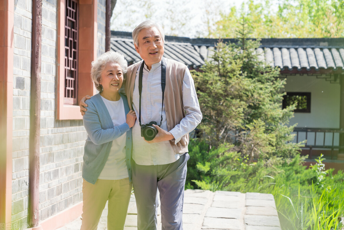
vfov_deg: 19.2
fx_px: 679
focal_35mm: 71
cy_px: 116
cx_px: 171
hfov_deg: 28.4
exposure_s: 1/250
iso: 100
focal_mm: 70
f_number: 4
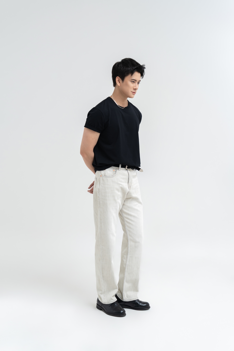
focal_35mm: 46
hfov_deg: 29.2
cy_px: 176
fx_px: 448
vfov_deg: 42.7
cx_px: 117
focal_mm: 46
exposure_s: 1/160
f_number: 4.5
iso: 200
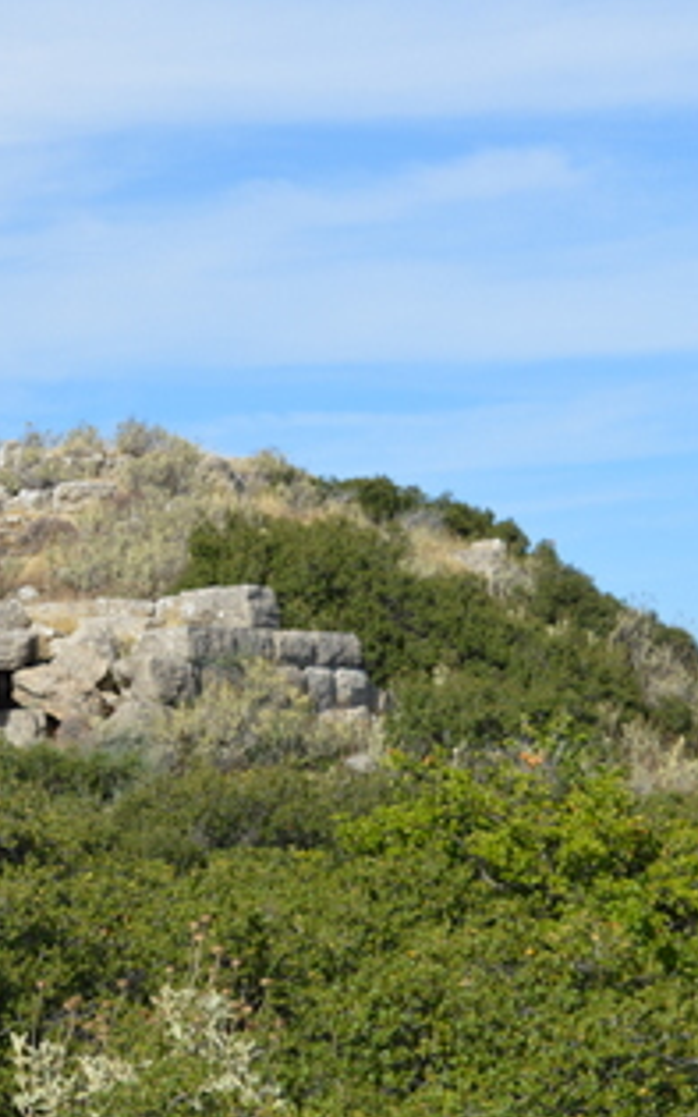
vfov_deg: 19.5
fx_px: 3255
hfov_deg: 12.0
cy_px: 555
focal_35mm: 107
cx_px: -124
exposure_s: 1/320
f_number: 9
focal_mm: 46
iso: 100
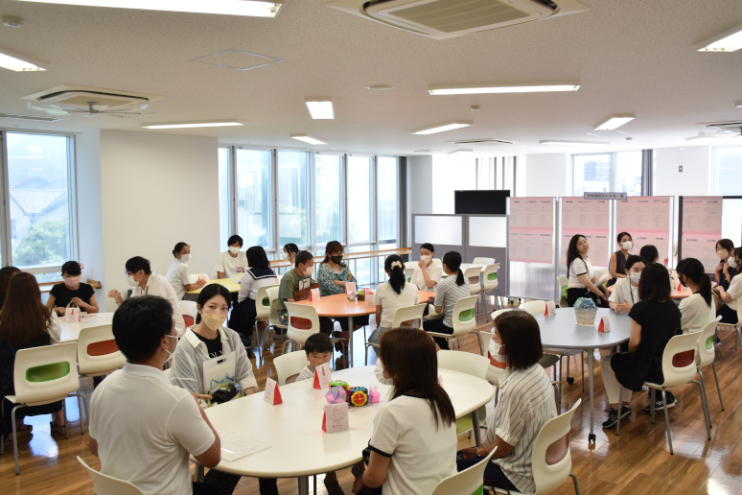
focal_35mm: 31
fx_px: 639
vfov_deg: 42.3
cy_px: 246
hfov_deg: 60.3
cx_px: 367
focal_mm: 20
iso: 400
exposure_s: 1/100
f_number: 5.6
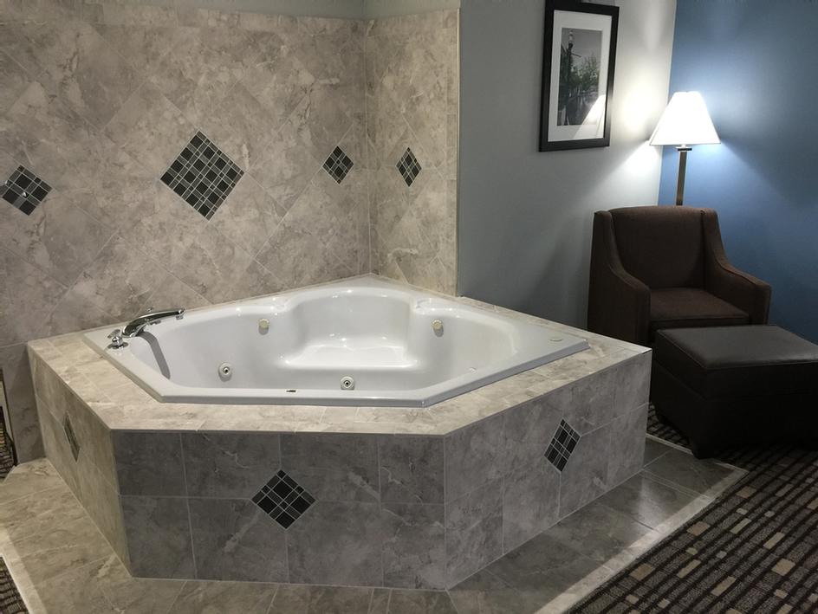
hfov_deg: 61.6
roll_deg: -0.6
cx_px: 409
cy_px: 307
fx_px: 686
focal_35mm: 29
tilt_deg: -17.0
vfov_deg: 48.3
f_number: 2.2
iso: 64
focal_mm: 4.15
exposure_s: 1/15
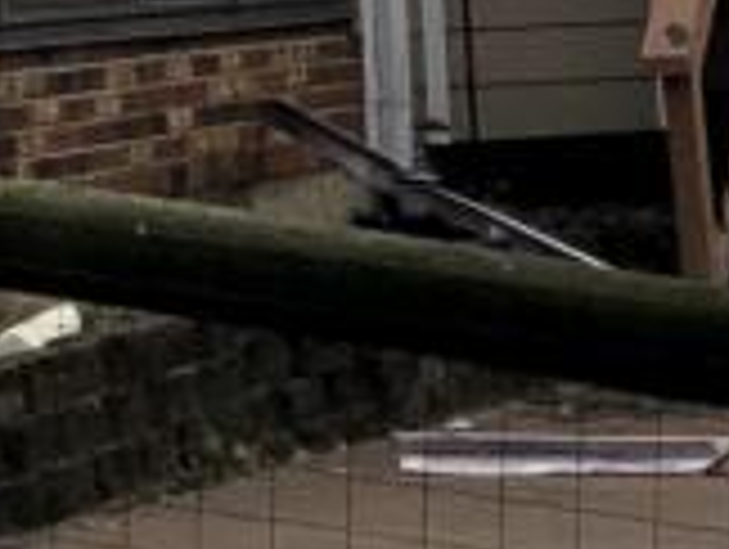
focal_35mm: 207
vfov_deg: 6.4
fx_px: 4366
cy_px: -1305
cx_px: 94
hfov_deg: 9.5
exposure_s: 1/2288
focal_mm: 4
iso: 20
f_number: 1.8
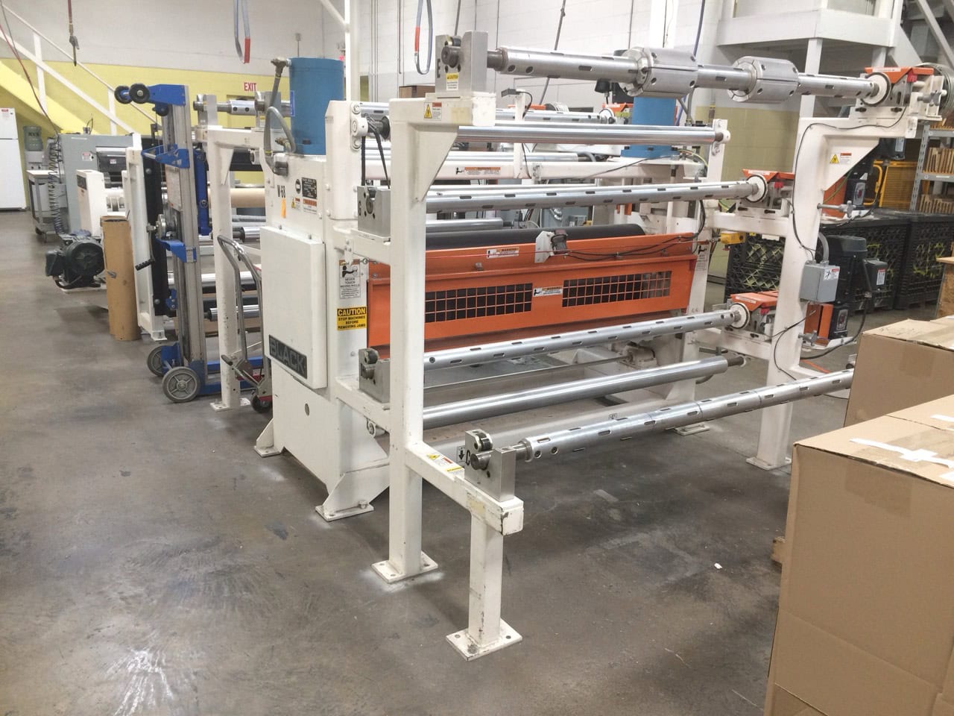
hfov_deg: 61.7
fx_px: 799
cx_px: 477
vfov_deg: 48.2
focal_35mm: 29
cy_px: 358
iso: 80
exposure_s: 1/30
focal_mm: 4.2
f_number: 2.2
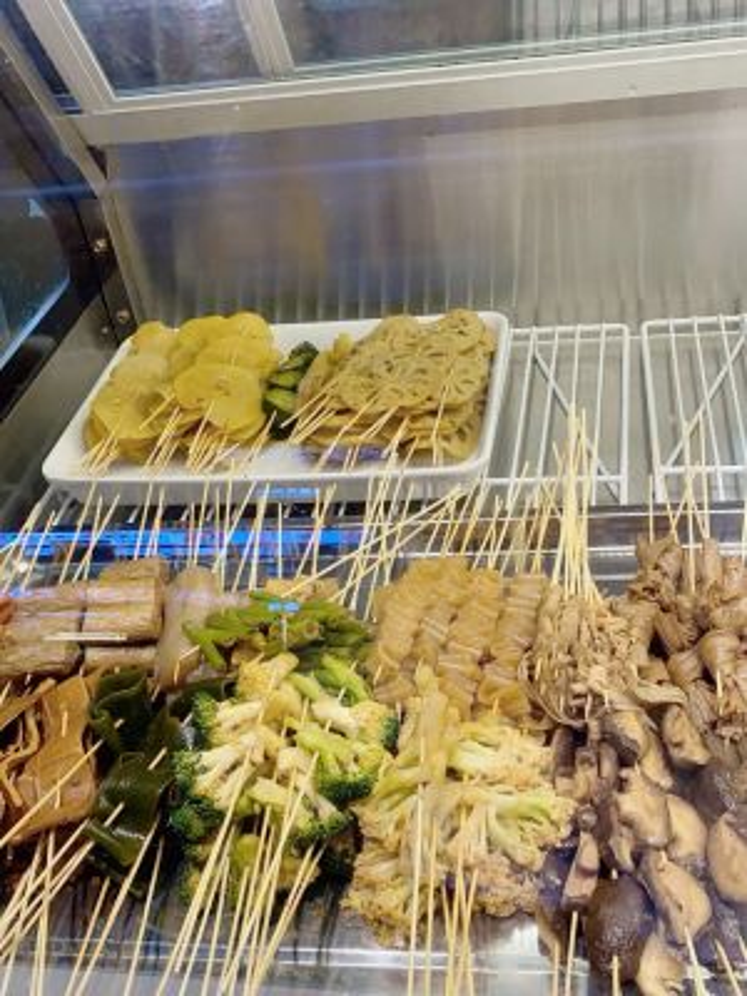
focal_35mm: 30
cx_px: 374
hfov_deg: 46.8
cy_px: 498
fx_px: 863
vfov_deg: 60.0
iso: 40
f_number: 1.8
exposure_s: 1/100
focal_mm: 4.25
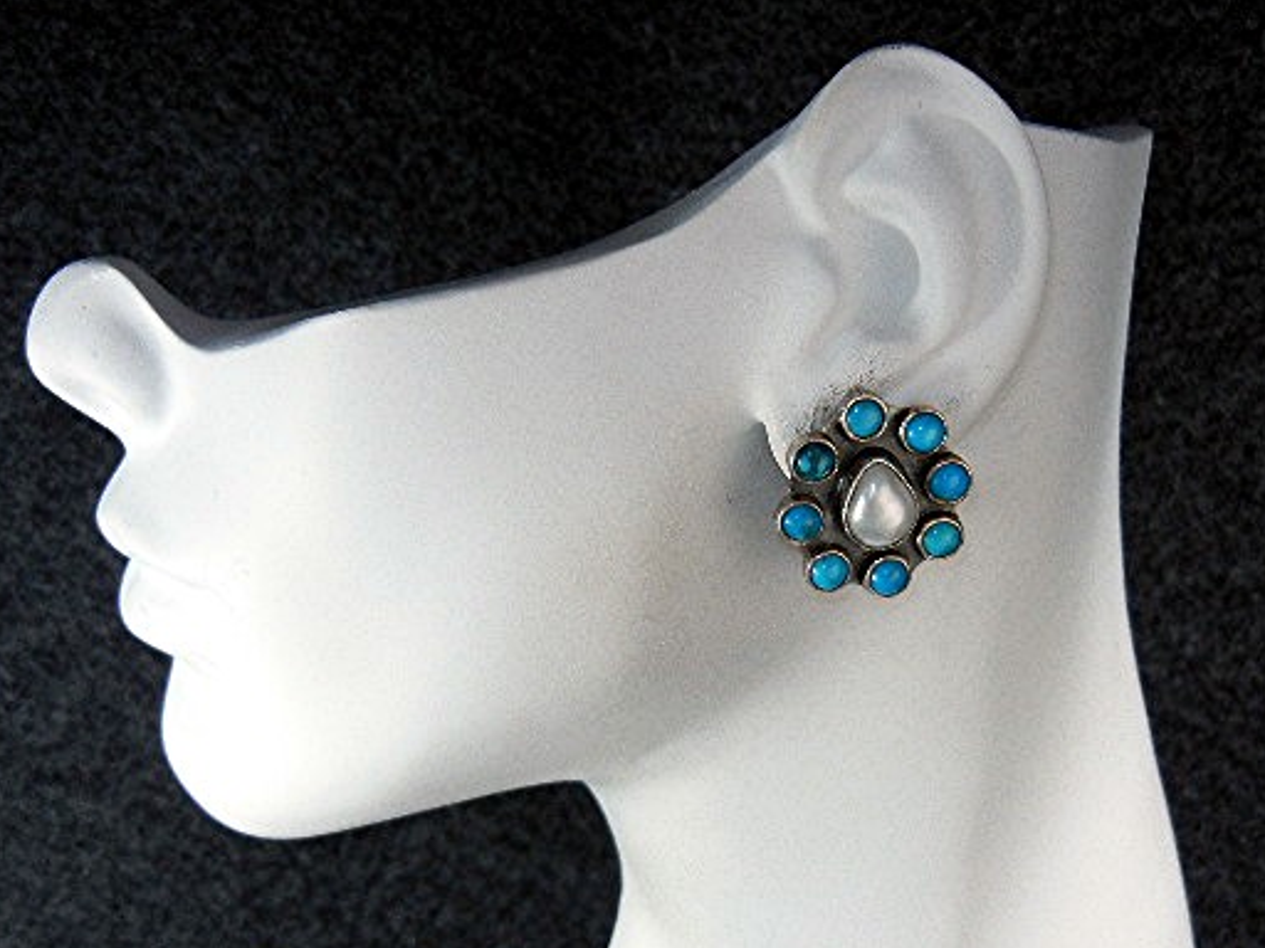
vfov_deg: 22.5
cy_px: 583
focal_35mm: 65
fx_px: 2375
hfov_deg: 29.8
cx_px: 684
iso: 160
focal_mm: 9.3
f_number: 3.9
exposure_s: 1/30.2
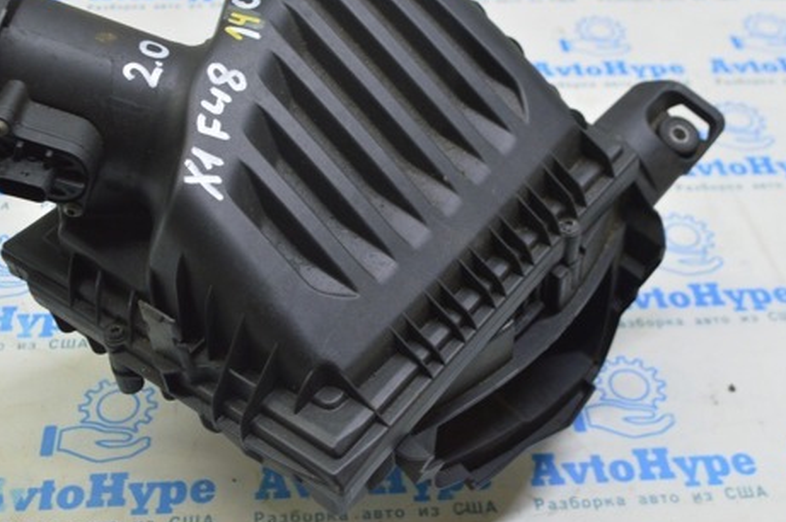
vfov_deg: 26.9
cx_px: 368
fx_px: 1090
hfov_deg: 39.6
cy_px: 211
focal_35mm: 50
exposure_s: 1/20
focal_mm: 24
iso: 400
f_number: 5.6
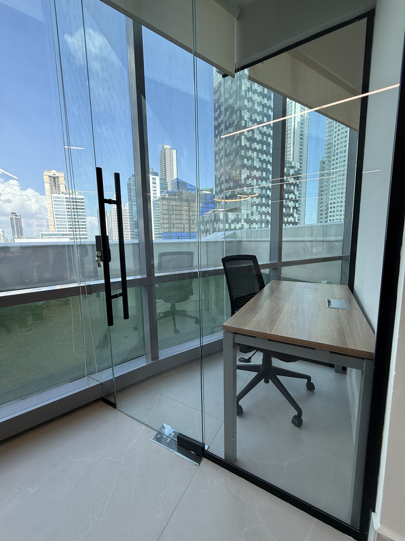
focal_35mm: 14
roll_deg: +0.9
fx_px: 218
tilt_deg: -7.0
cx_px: 202
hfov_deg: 85.7
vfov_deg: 102.1
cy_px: 270
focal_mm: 2.22
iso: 64
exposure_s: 1/120
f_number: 2.2
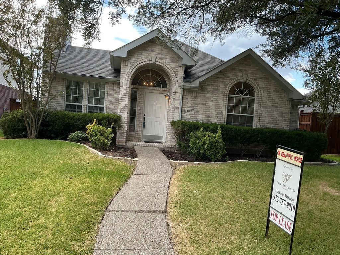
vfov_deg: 48.2
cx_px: 170
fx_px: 285
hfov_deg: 61.7
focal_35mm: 29
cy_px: 128
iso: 25
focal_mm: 3
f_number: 1.8
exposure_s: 1/270
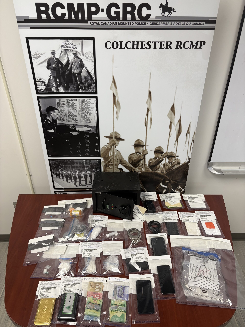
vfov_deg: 67.3
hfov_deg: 53.1
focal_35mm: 26
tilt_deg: -32.7
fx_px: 245
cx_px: 122
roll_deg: -0.1
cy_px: 164
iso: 100
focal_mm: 5.96
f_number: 1.6
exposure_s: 1/115
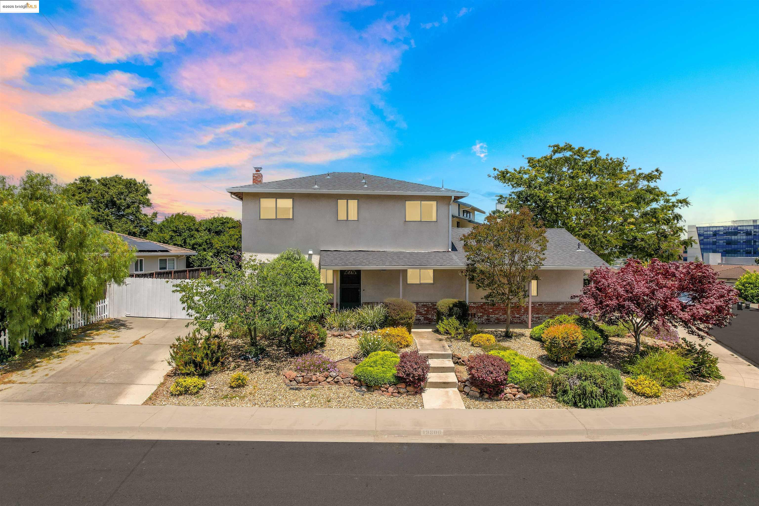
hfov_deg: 78.6
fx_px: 464
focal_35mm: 22
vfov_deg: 57.2
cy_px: 253
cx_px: 380
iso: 100
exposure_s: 1/1600
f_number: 2.8
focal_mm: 8.38
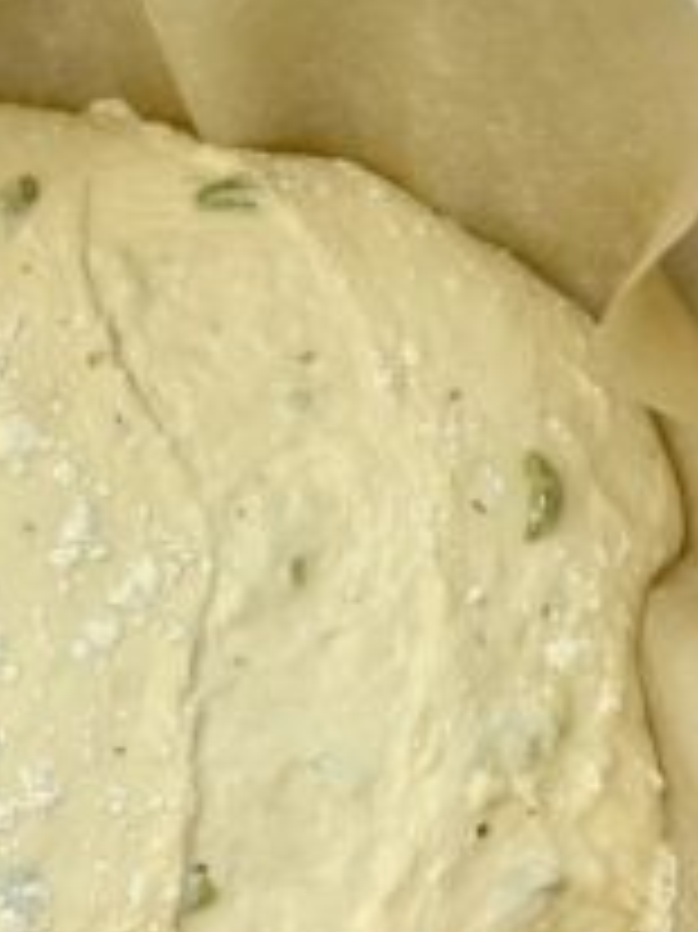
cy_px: 324
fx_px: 3122
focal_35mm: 116
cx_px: 322
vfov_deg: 16.9
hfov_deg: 12.8
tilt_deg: -82.1
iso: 80
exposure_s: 1/174
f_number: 1.78
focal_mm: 6.86
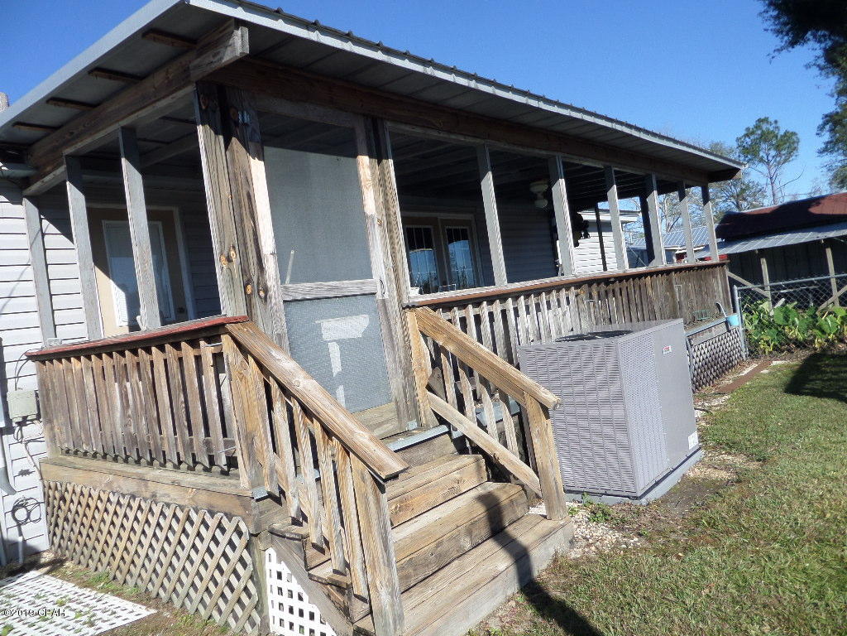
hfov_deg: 71.6
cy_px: 318
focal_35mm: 24
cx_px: 424
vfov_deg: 56.8
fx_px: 587
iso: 100
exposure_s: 1/1000
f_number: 3.2
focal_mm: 4
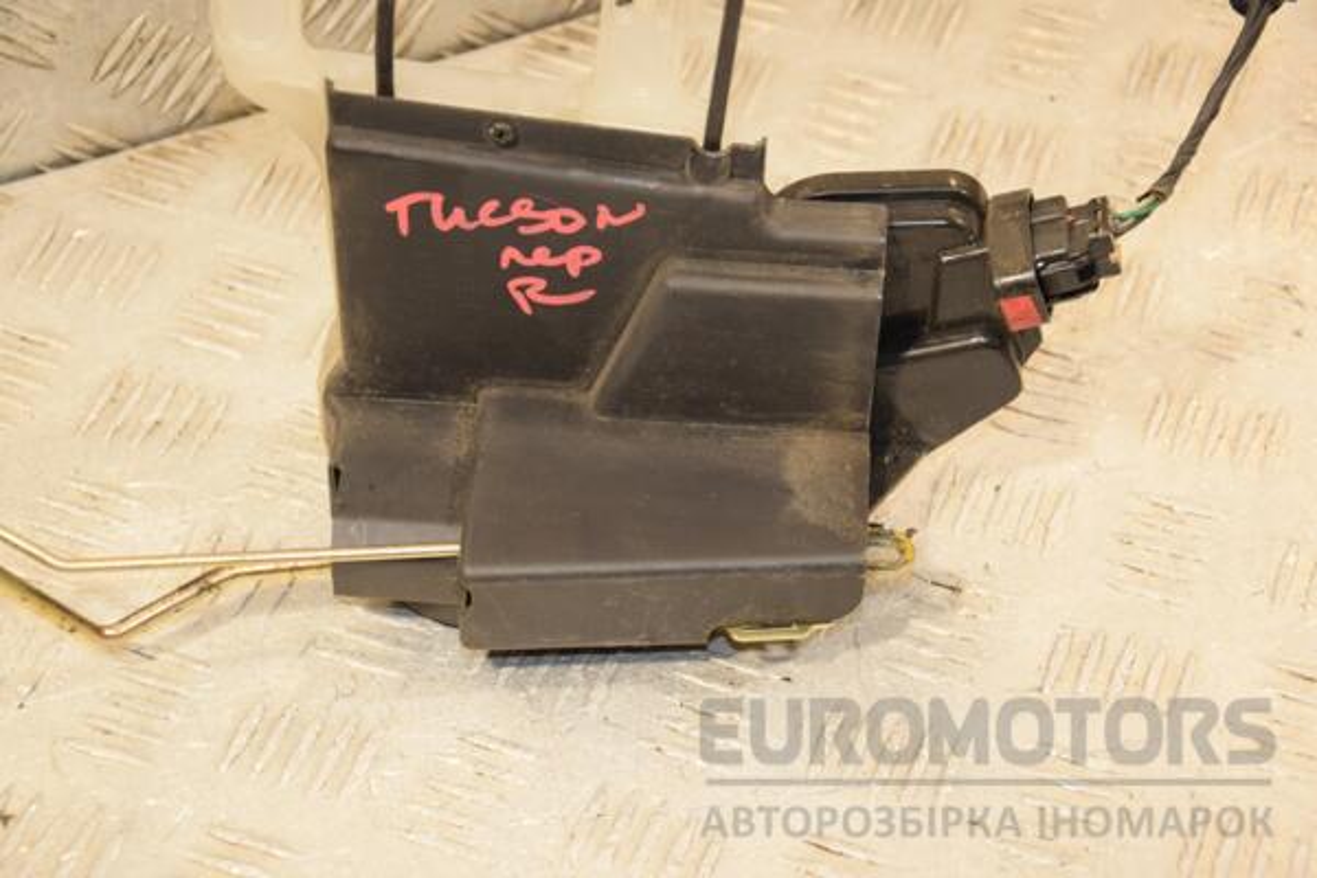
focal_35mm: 87
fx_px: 3183
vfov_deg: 15.7
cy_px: 439
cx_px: 658
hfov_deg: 23.4
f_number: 5.3
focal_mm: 58
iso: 800
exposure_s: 1/200
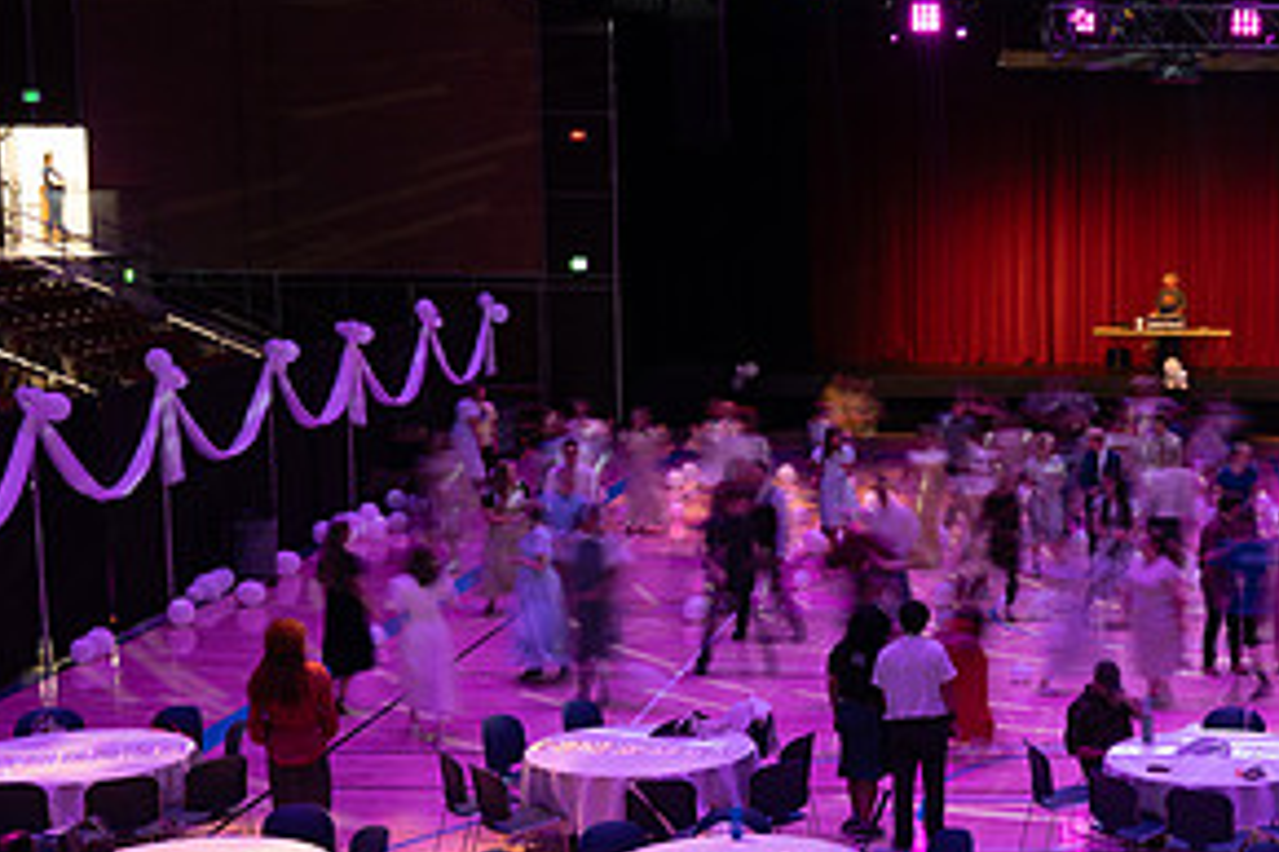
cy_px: 514
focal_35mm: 69
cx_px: 1204
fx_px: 2450
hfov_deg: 27.9
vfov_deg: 19.7
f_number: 4
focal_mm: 34.5
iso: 200
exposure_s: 1/2.5
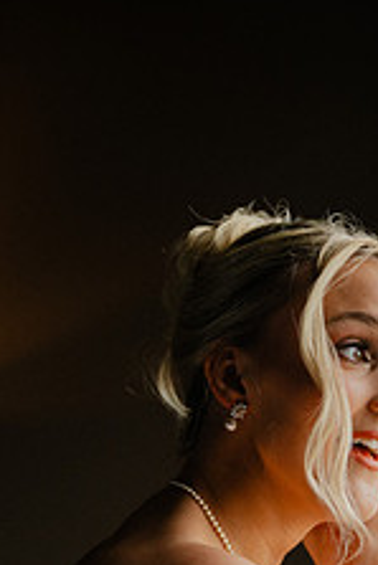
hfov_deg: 11.7
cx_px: 340
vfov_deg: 17.1
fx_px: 1840
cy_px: 562
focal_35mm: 117
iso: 640
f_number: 2.8
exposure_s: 1/320
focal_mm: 58
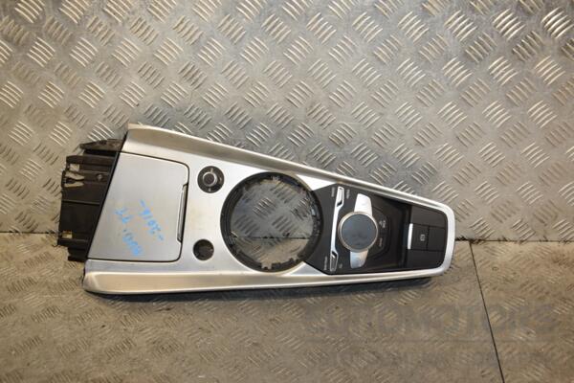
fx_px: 670
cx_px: 287
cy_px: 192
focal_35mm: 42
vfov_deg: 31.9
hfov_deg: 46.4
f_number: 5.6
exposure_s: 1/200
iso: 800
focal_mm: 28
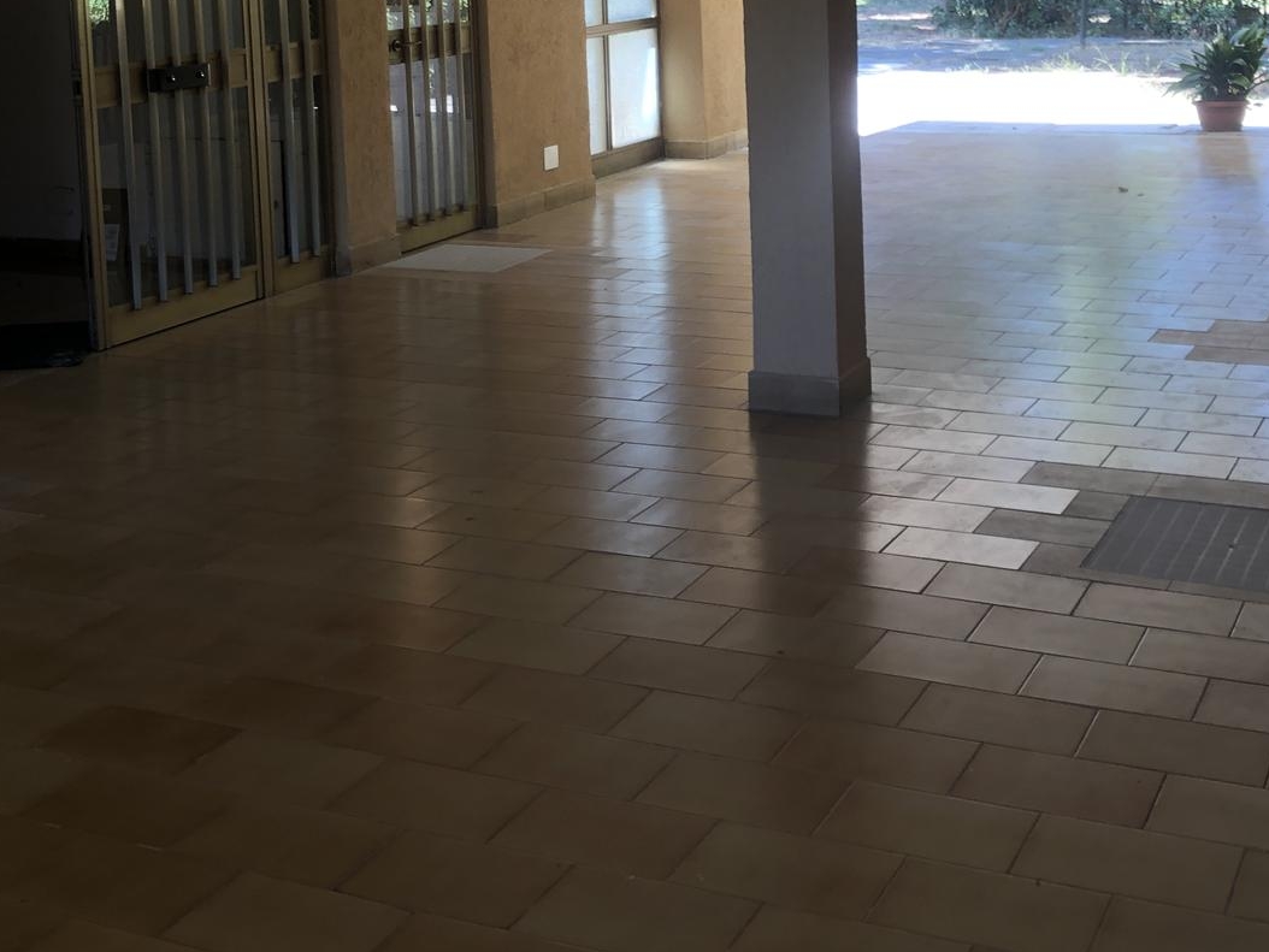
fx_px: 1870
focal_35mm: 51
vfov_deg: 27.6
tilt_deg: -5.5
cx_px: 647
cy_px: 107
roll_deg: +1.9
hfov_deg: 37.5
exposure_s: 1/100
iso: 50
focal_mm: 4
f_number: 1.8
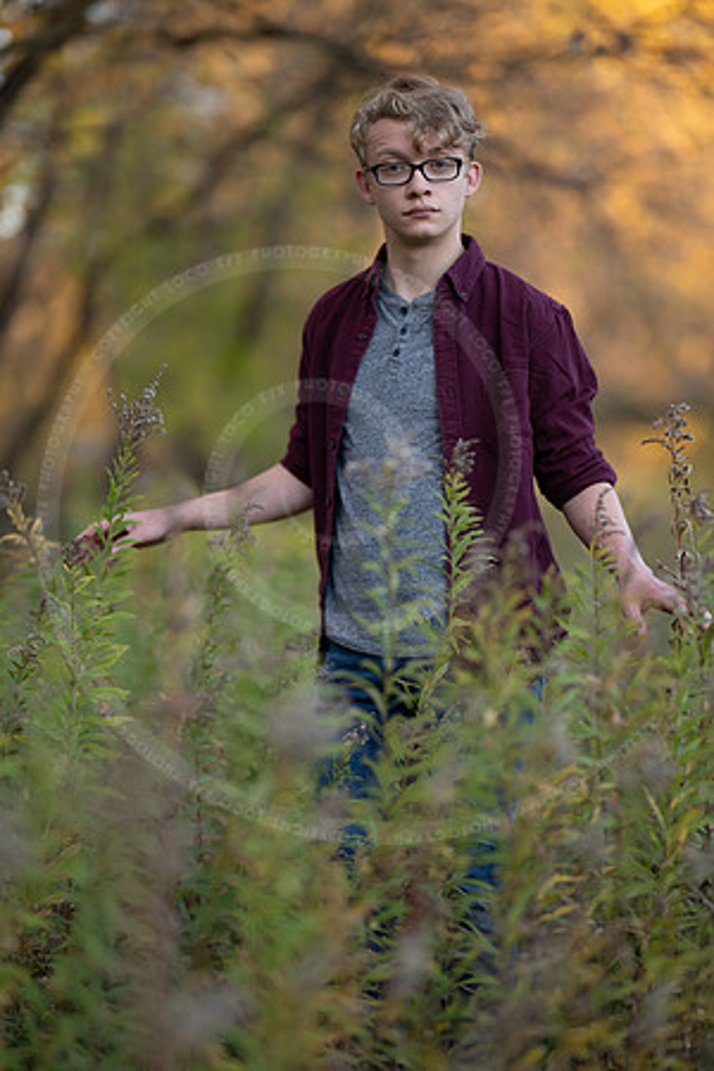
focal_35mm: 85
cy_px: 536
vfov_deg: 23.9
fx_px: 2529
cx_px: 357
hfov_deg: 16.1
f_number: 1.2
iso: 160
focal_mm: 85
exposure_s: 1/800
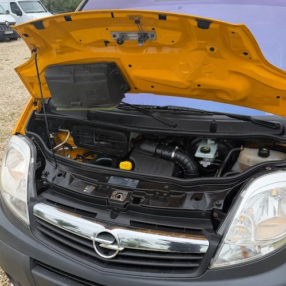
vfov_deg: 48.4
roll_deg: +0.0
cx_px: 140
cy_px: 156
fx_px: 318
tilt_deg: -26.2
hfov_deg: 48.4
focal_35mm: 34
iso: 100
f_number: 1.78
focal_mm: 6.76
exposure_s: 1/1689
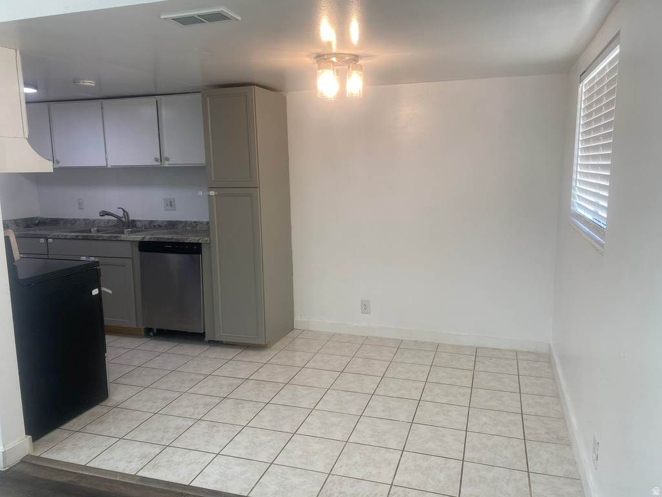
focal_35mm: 26
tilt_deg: -10.1
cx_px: 331
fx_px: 497
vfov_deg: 53.1
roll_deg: +2.0
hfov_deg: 67.3
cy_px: 248
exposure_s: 1/120
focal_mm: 4.25
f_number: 1.8
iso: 50
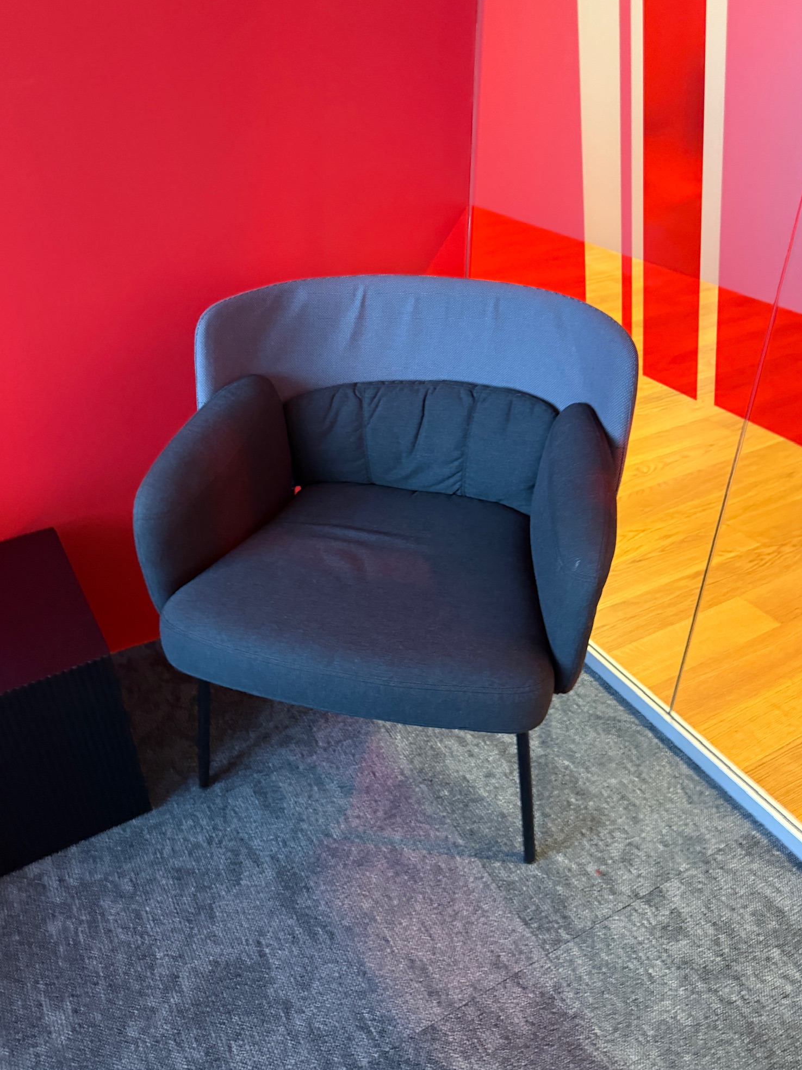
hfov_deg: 54.9
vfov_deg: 69.4
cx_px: 391
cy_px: 528
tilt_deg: -32.5
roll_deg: +0.7
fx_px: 772
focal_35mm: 25
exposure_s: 1/30
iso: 800
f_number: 1.78
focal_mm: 6.76
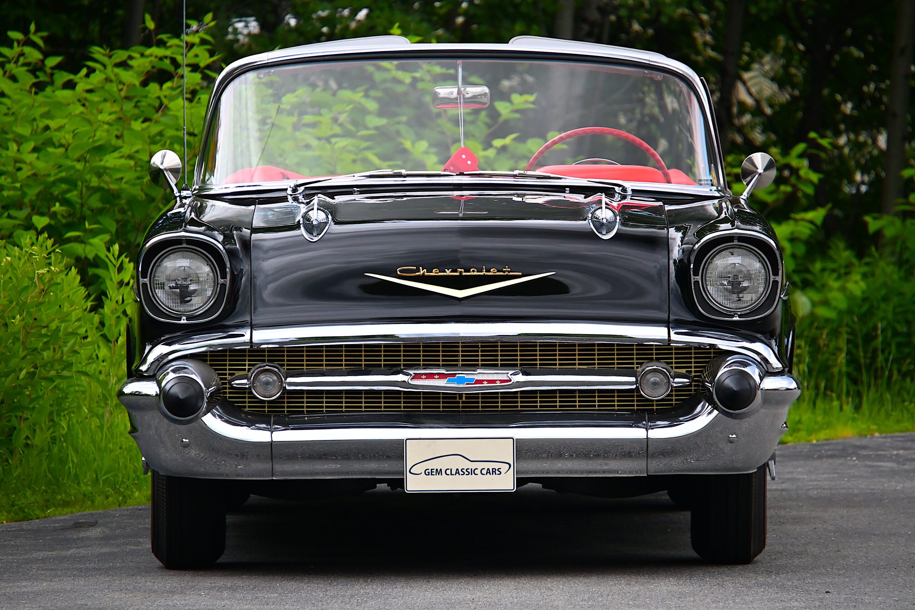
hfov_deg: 6.2
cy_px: 305
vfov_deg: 4.1
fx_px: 8502
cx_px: 458
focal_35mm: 334
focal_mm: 223
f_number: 6
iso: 1250
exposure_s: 1/250
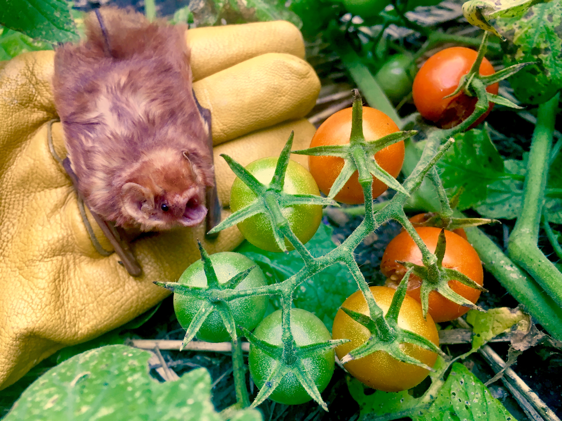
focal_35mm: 29
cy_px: 210
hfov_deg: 61.7
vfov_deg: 48.2
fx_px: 471
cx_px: 281
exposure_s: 1/30
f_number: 2.2
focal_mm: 4.15
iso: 32
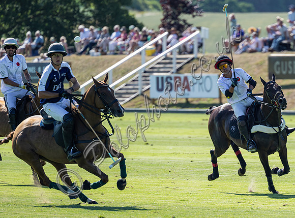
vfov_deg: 2.4
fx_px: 5119
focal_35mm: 604
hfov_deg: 3.3
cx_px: 230
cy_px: 151
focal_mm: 400
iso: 200
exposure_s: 1/800
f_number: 5.6
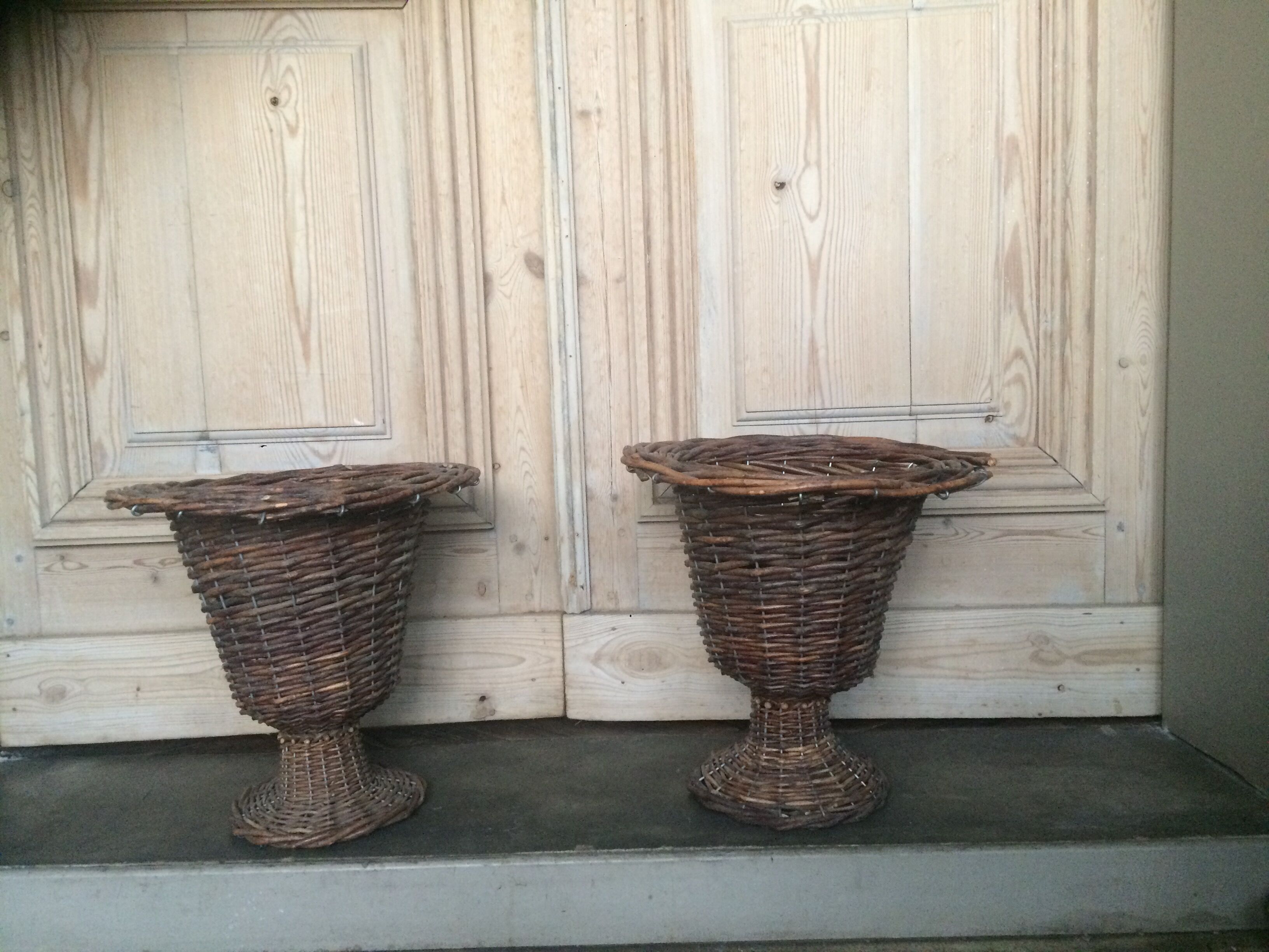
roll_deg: +1.2
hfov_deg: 61.7
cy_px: 476
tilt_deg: -5.8
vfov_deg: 48.2
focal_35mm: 29
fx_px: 1063
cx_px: 634
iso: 320
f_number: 2.2
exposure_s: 1/33
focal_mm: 4.15
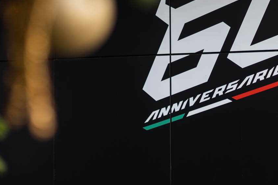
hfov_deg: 18.1
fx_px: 872
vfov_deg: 12.0
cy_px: 24
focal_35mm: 113
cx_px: 143
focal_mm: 50
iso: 100
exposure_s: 1/1000
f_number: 1.4
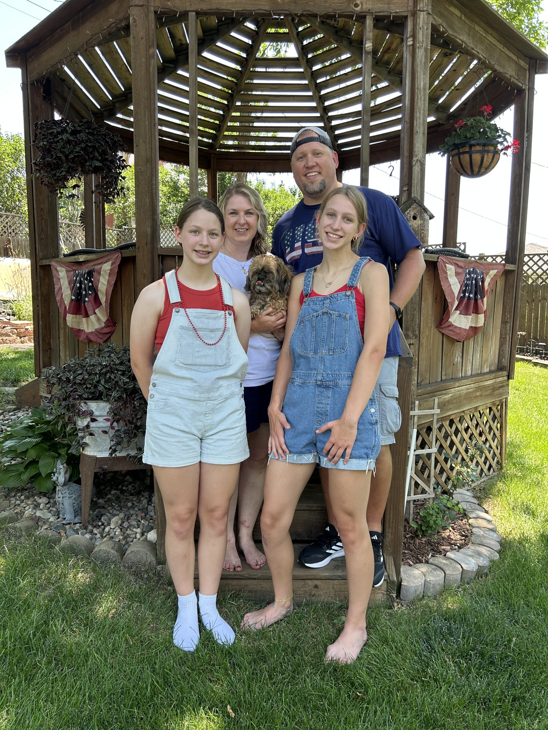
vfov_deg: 67.3
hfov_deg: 53.1
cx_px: 274
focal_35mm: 26
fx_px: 549
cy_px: 365
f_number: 1.5
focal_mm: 5.7
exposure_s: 1/336
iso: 50
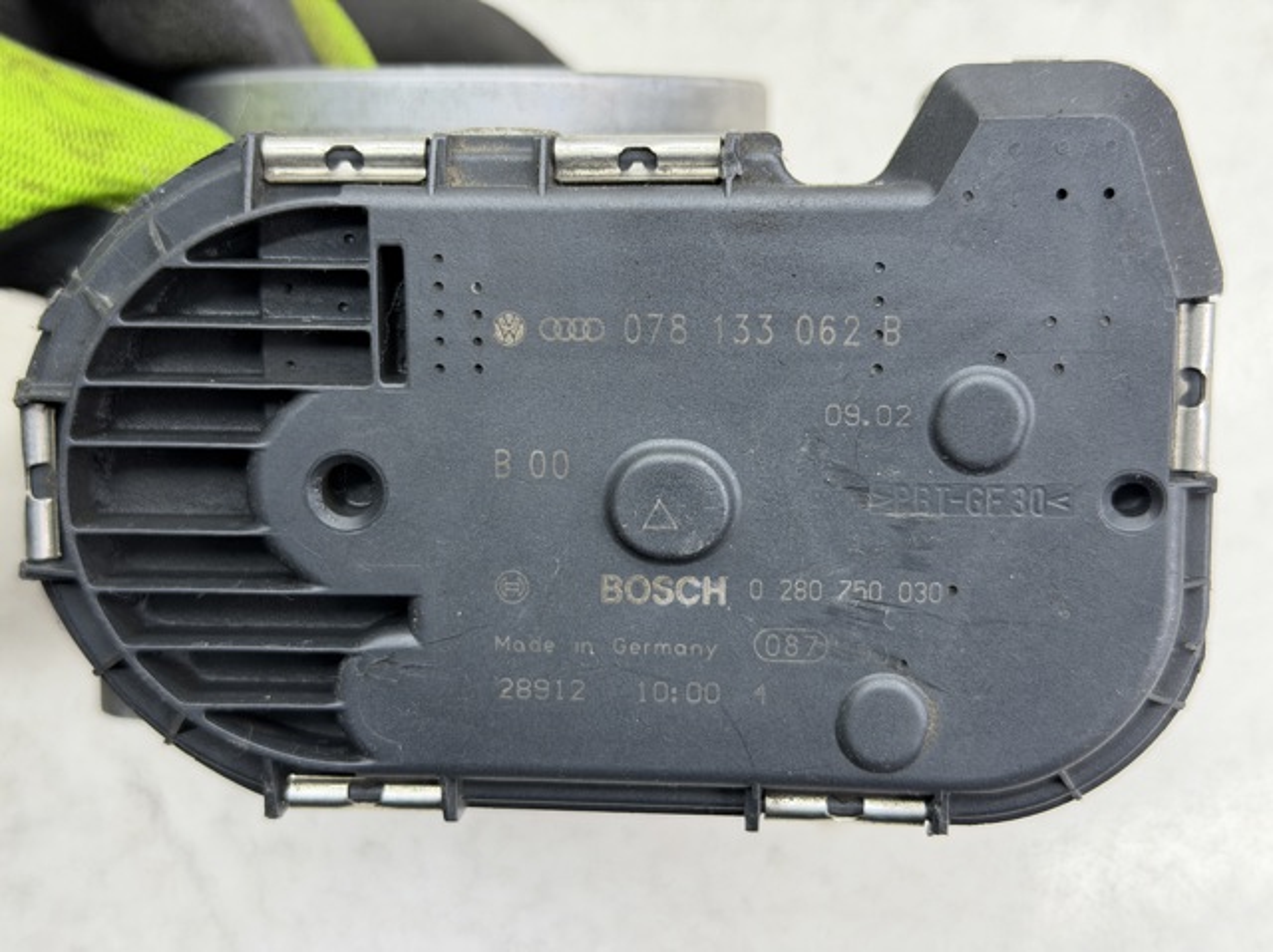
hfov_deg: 39.7
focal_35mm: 48
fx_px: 1764
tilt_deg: -68.2
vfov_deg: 30.2
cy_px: 476
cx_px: 636
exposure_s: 1/100
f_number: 1.78
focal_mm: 6.76
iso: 100
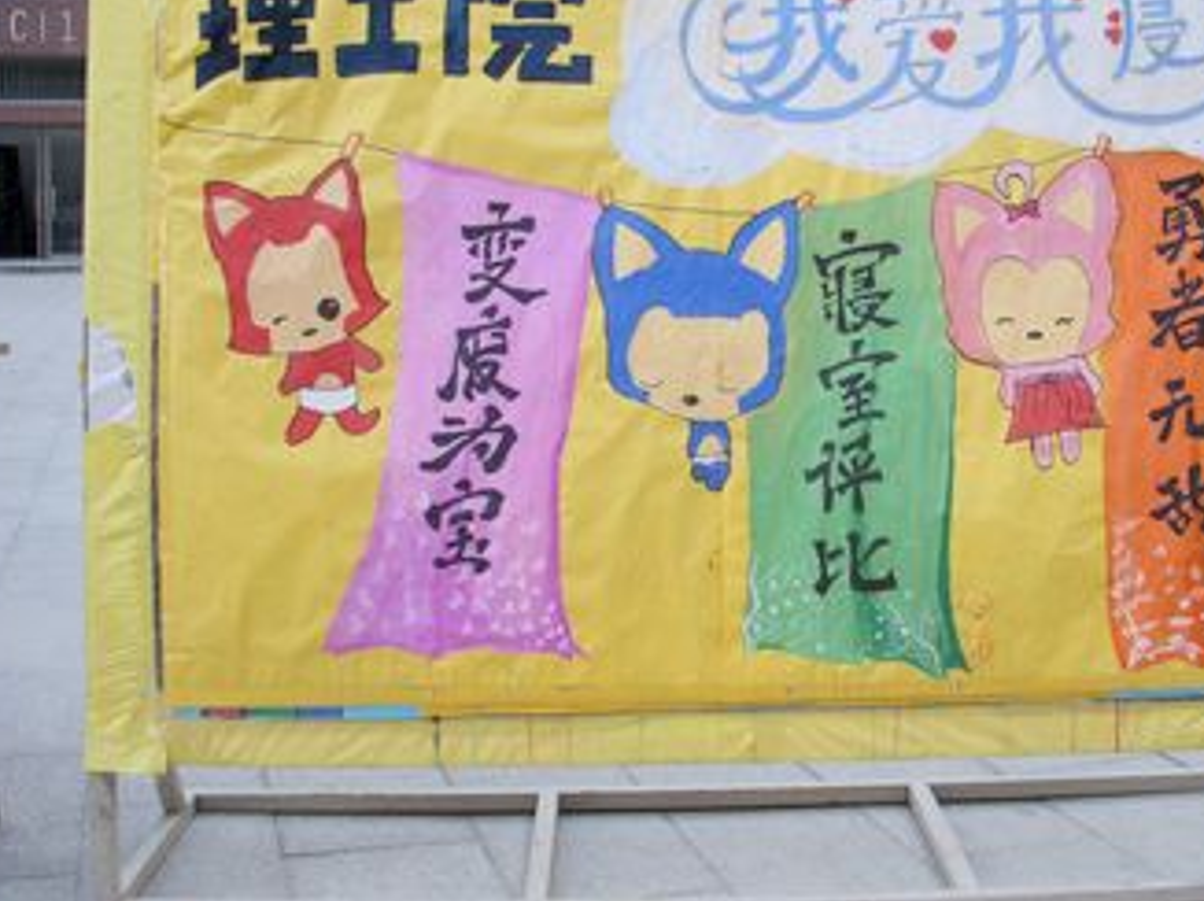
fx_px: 1703
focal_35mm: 49
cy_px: 364
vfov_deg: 29.6
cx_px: 735
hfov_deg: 38.7
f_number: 3.3
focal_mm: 6.3
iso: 100
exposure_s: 1/100
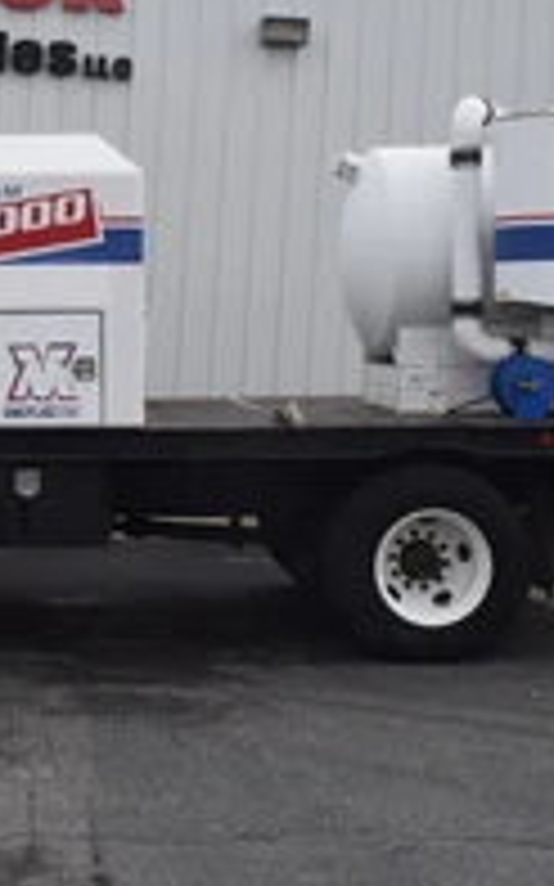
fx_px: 1354
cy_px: 335
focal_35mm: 56
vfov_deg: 36.1
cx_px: -45
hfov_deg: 22.0
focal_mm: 18
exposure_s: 1/250
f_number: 8
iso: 200
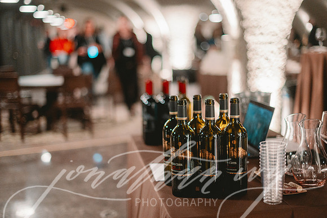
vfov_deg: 27.0
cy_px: 109
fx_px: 454
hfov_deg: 39.6
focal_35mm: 50
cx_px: 164
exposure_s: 1/160
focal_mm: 50
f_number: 1.6
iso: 3200
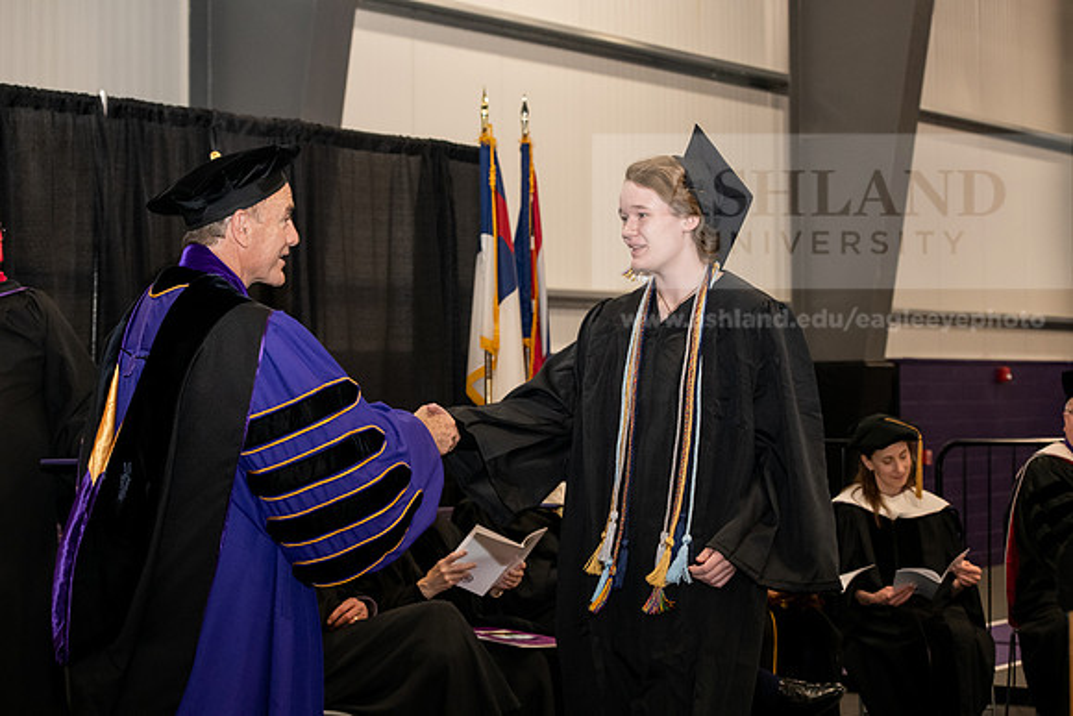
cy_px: 358
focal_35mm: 70
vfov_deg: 19.5
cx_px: 536
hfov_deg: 28.8
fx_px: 2087
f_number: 5.6
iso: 2500
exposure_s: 1/200
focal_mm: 70
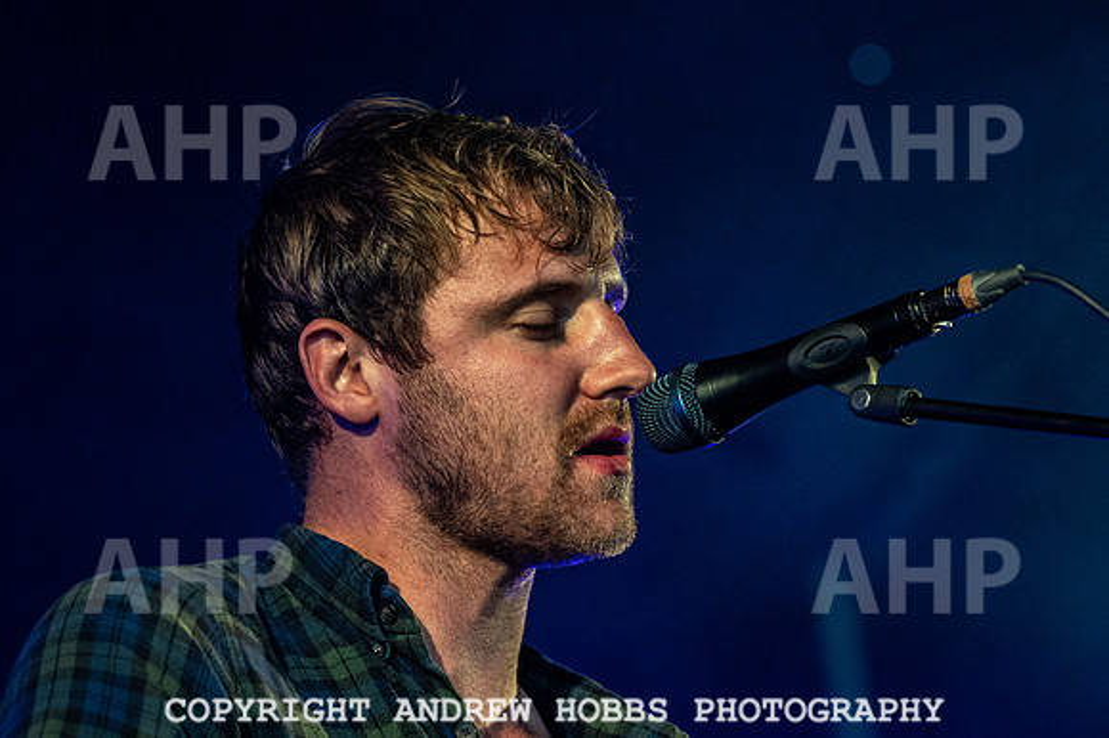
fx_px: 6157
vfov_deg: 6.9
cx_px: 554
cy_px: 369
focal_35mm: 200
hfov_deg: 10.3
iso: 6400
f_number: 5.6
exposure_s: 1/800
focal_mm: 200
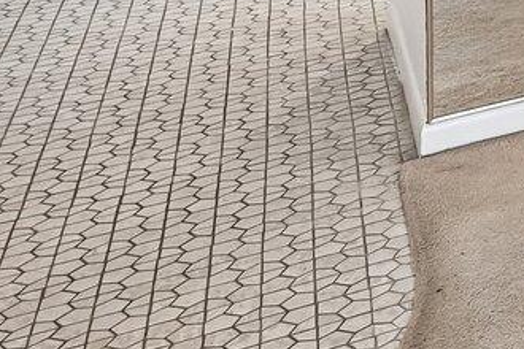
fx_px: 1266
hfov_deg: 15.9
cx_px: 1154
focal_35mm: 87
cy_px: -466
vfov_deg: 12.6
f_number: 8
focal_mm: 14
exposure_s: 1/160
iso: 2500
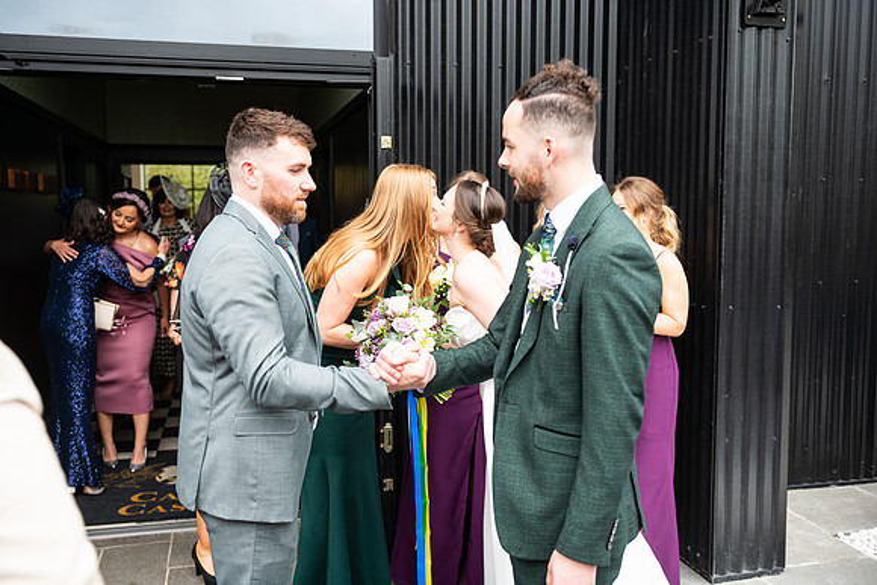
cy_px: 292
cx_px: 438
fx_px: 853
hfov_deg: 54.4
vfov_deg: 37.9
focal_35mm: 35
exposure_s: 1/200
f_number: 3.5
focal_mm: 35
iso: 160
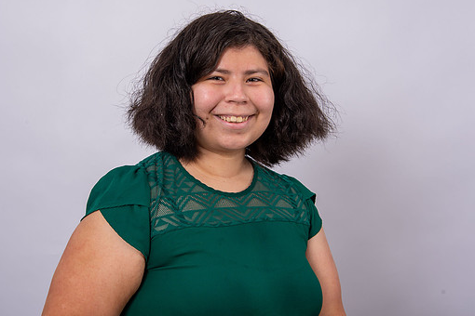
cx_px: 209
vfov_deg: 27.0
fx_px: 660
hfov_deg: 39.5
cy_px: 153
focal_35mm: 50
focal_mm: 44
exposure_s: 1/250
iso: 160
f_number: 8
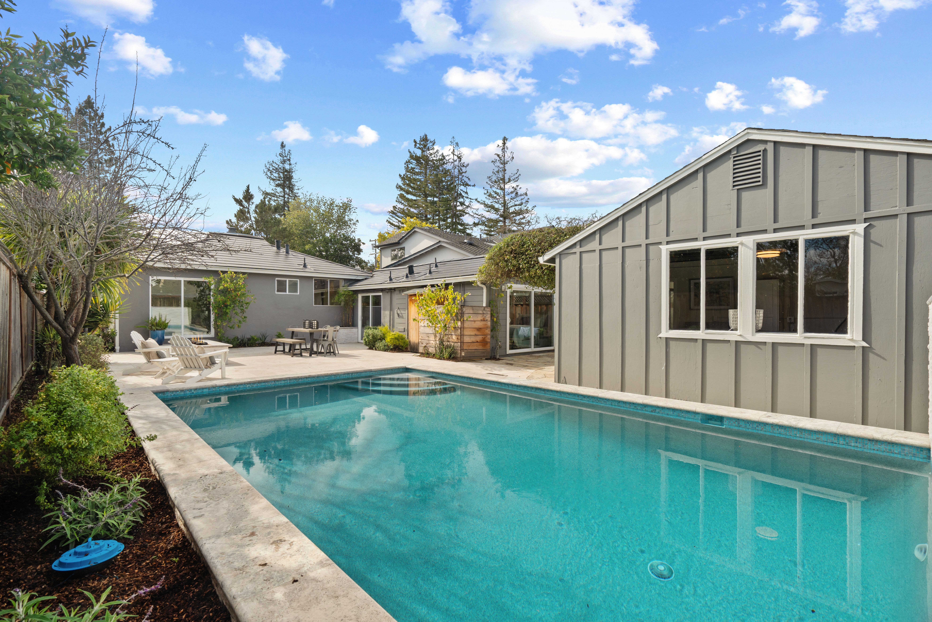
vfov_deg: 73.7
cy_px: 311
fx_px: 414
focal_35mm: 16
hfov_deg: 96.7
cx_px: 466
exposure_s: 1/100
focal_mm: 16
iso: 400
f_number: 9
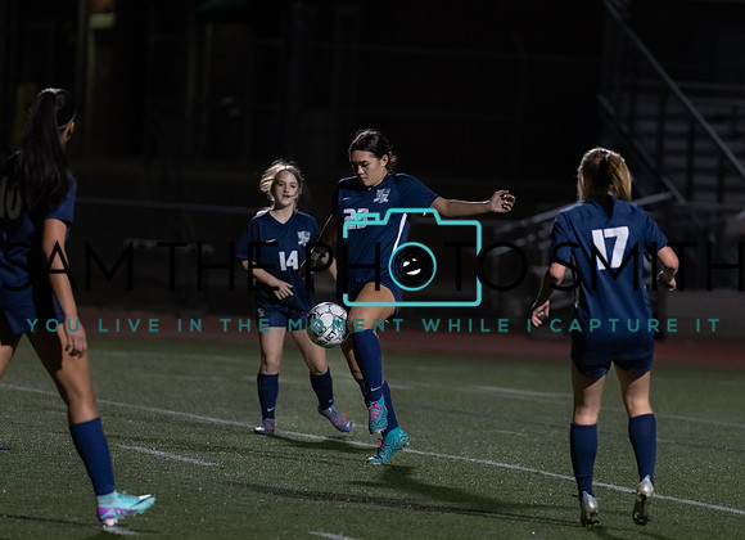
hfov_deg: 6.3
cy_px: 278
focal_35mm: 316
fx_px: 6715
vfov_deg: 4.6
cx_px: 441
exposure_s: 1/1000
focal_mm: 200
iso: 5000
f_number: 3.2
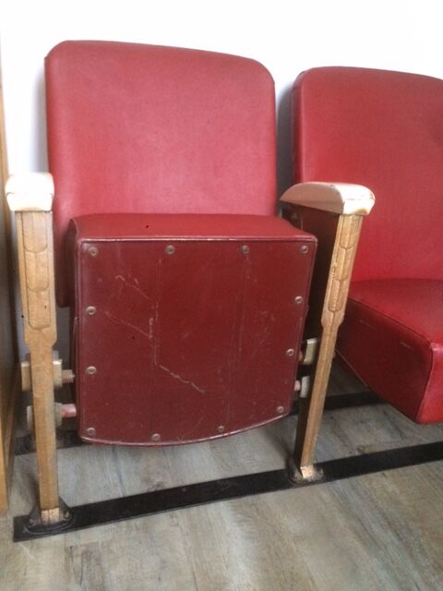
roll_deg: -5.3
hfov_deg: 48.2
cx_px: 222
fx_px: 495
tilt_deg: -23.7
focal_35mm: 29
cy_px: 296
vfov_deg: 61.7
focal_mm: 4.15
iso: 250
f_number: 2.2
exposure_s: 1/20
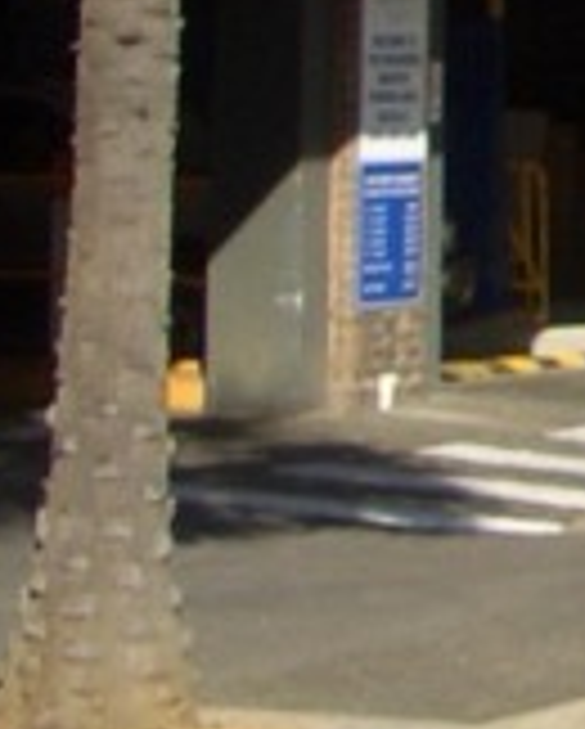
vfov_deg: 8.0
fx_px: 5012
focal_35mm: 232
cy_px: -655
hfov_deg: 6.0
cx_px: 2052
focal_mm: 5.8
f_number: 4.3
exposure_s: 1/320
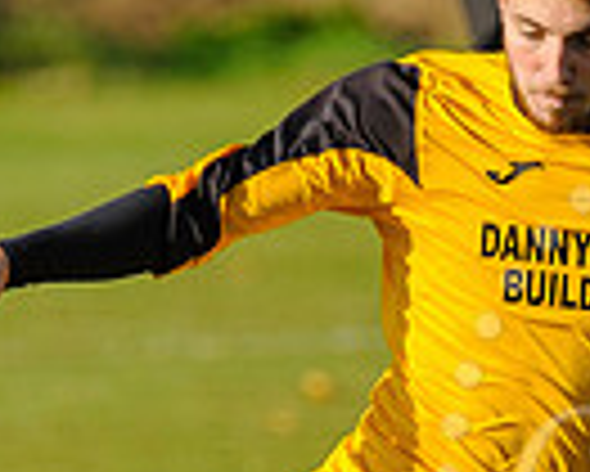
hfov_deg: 1.3
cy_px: 516
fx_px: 26037
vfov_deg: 1.0
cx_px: 494
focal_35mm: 1490
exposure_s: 1/2000
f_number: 5.6
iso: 560
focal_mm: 280
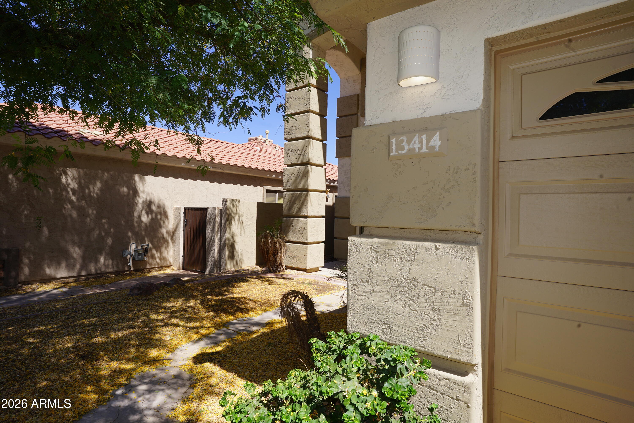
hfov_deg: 84.0
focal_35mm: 20
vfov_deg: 61.9
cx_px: 317
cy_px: 212
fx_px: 352
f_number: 13
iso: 100
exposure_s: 1/100
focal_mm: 20
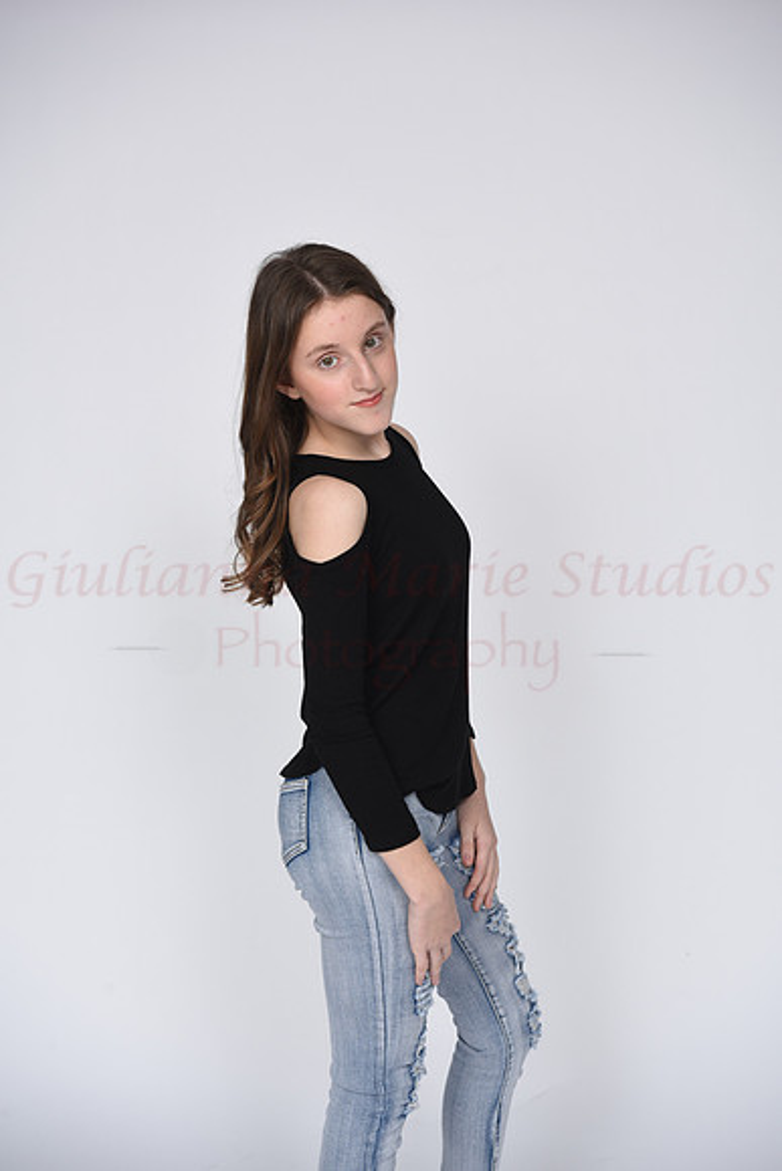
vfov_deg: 36.2
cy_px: 586
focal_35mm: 55
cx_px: 391
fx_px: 1791
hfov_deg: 24.6
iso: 100
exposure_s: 1/160
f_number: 7.1
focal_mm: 55
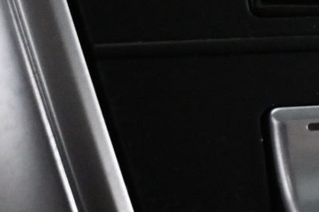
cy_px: 111
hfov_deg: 14.5
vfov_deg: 10.5
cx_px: 500
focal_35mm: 131
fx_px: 1159
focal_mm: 22.5
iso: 5600
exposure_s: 1/60
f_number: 4
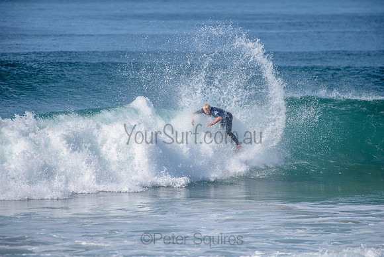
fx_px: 5334
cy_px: 128
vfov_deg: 2.8
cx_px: 192
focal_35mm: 500
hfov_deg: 4.1
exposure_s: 1/2500
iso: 180
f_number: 5.6
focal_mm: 500
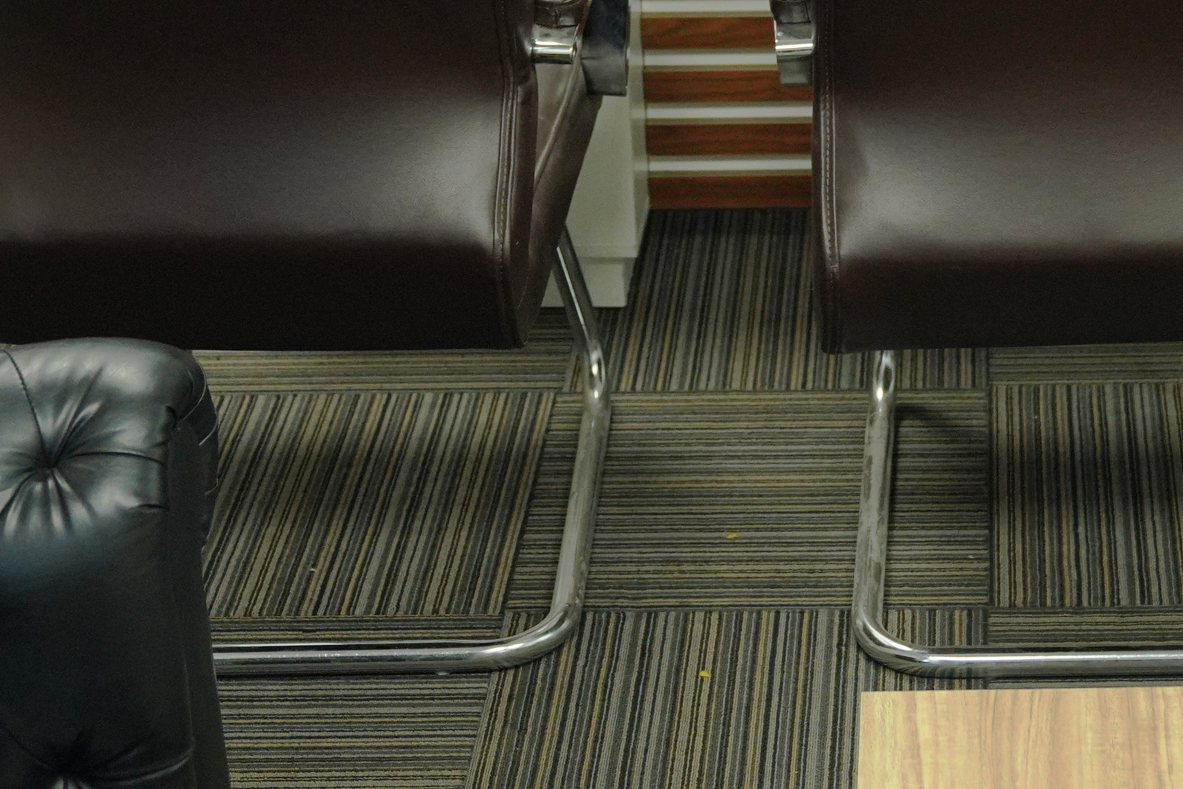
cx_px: 1048
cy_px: -138
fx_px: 3286
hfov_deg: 20.0
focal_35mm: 100
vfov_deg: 13.3
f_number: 2.8
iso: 800
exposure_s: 1/160
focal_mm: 28
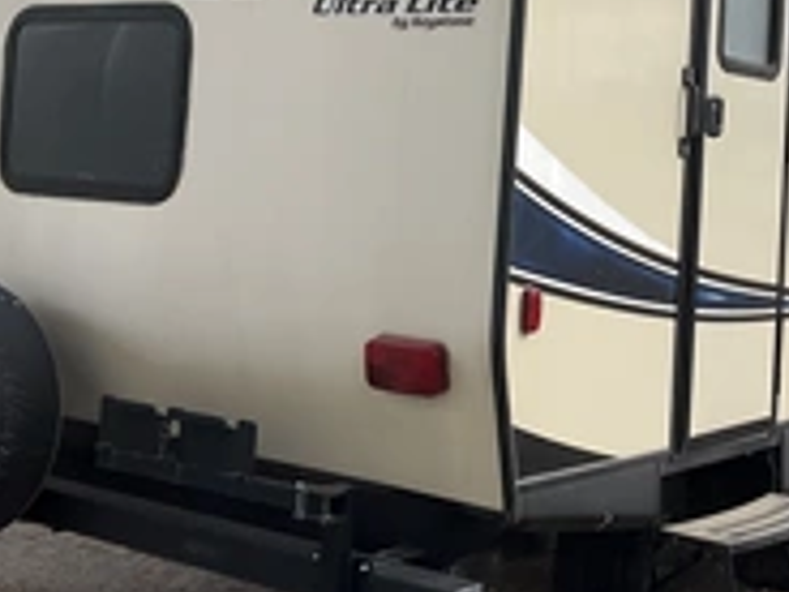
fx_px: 1436
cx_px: 609
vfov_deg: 23.0
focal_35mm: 63
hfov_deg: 30.1
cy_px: 129
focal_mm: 3
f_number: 1.8
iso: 25
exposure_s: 1/1786
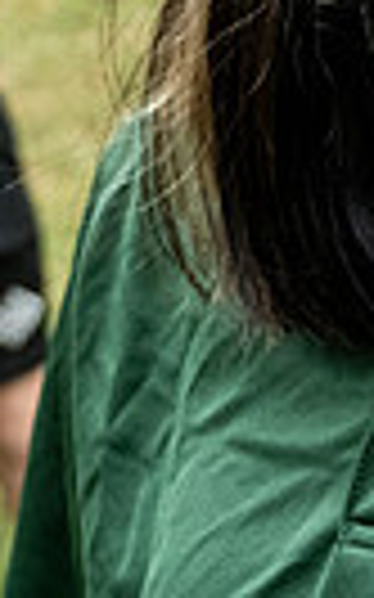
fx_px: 1747
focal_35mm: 107
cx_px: 572
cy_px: -223
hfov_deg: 11.7
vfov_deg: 17.9
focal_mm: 24
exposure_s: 1/500
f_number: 4
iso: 4000
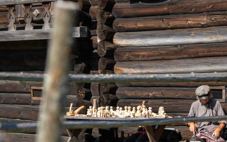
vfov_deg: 8.6
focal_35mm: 152
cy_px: 97
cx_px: 146
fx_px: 941
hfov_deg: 13.7
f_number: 4.5
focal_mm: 70
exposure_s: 1/500
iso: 100
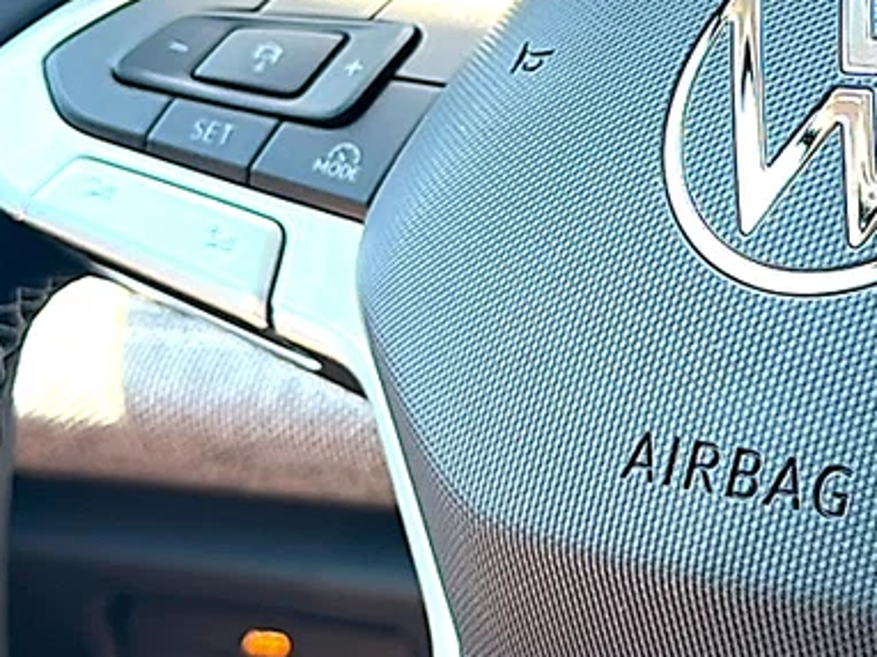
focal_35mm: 88
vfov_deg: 16.6
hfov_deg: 21.8
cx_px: 767
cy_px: 109
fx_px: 2228
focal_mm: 6.86
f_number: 1.78
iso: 100
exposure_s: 1/313
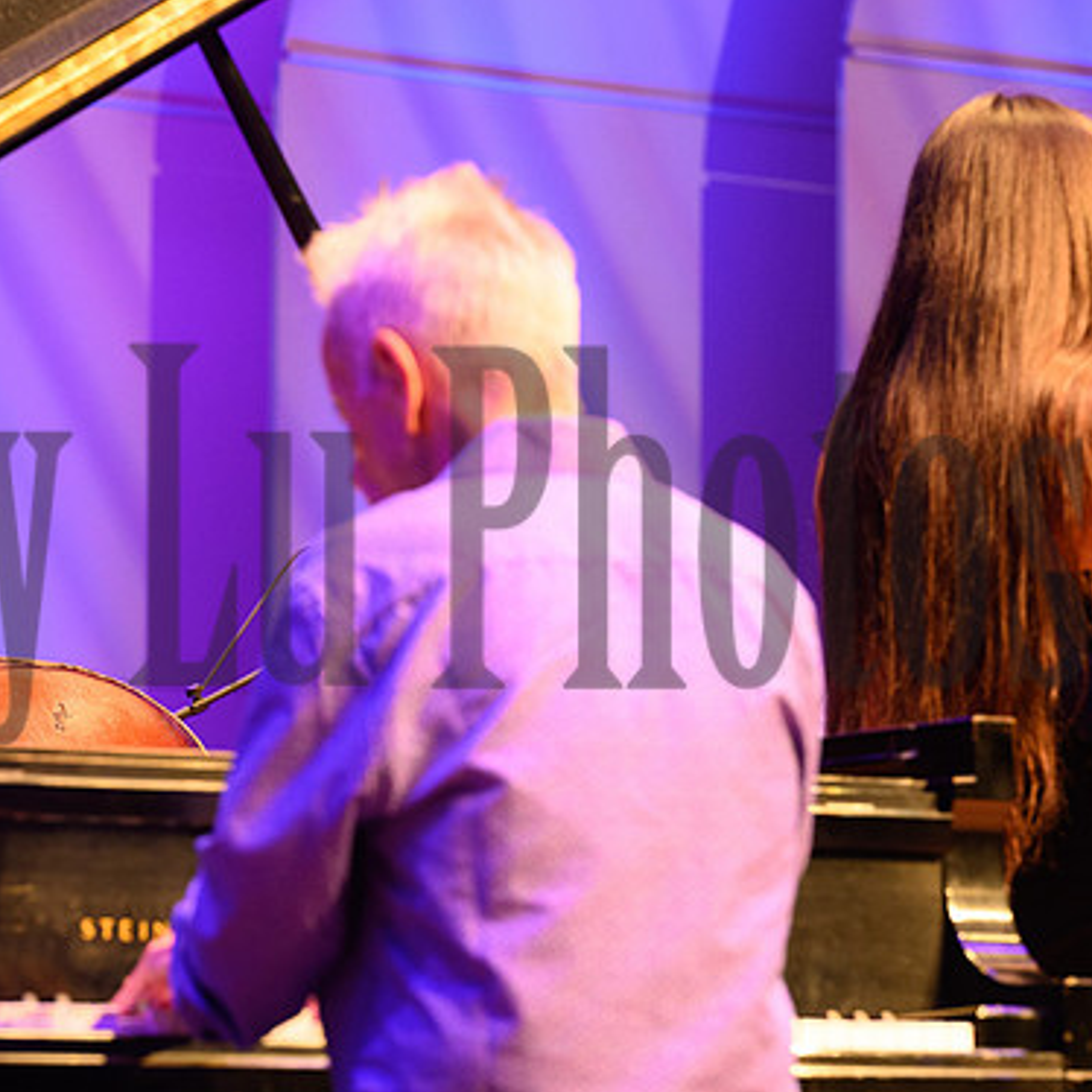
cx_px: 327
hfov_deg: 9.1
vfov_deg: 9.2
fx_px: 6817
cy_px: 536
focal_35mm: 191
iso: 3200
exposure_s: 1/160
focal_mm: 145
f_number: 5.6
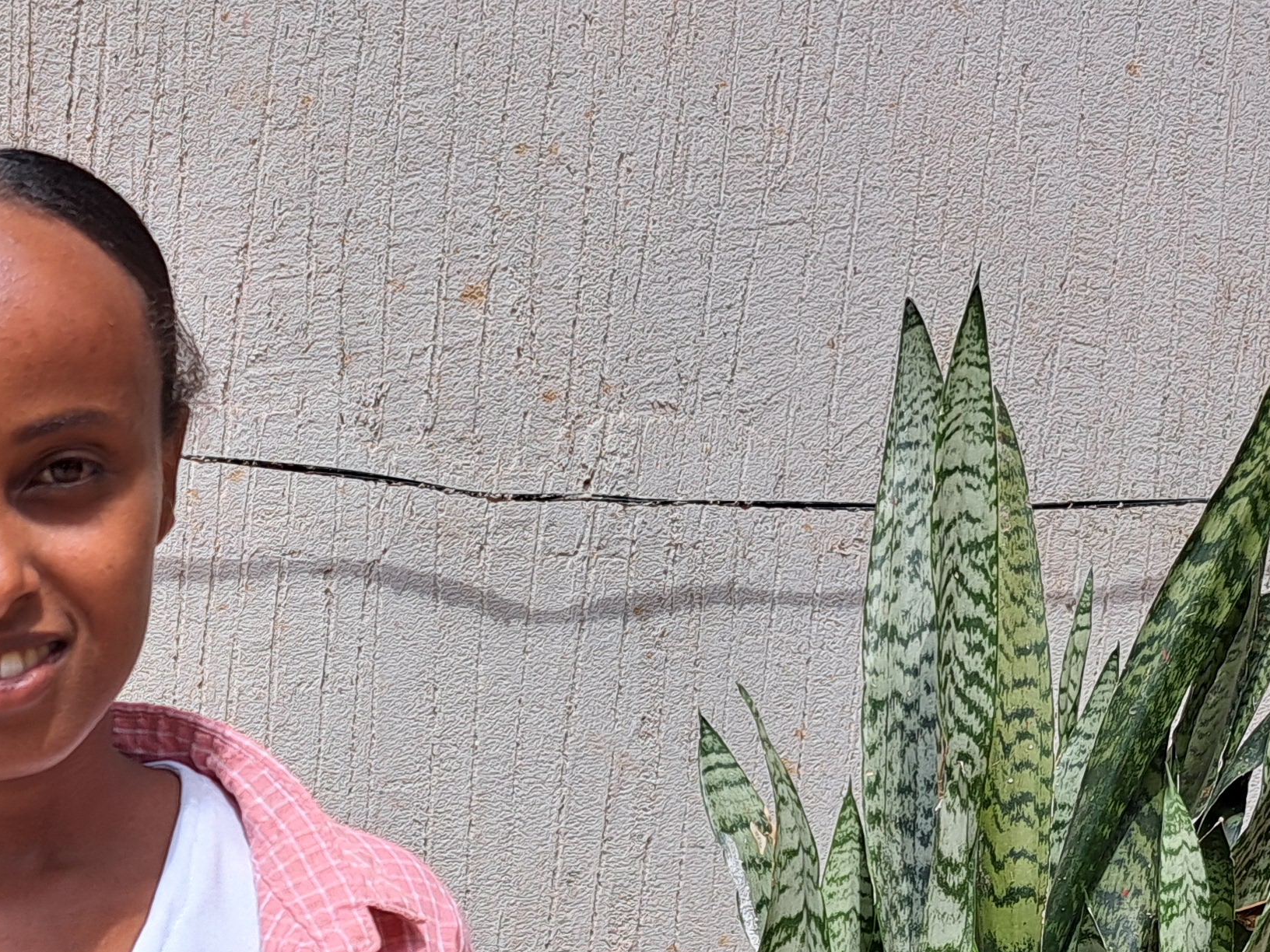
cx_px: -234
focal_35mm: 68
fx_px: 2495
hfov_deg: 25.7
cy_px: 999
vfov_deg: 20.8
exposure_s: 1/416
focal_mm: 5.23
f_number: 1.8
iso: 50
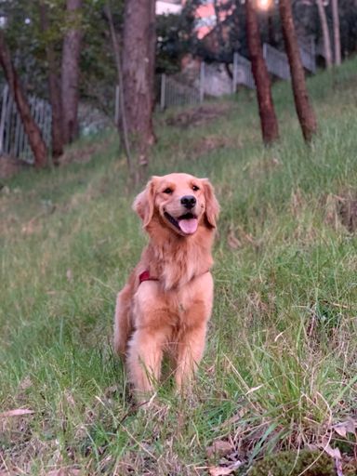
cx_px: 178
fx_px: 715
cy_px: 238
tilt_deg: +14.6
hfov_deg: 28.0
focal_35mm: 52
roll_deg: -2.9
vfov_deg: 36.8
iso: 1000
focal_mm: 6
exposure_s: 1/30
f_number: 2.4
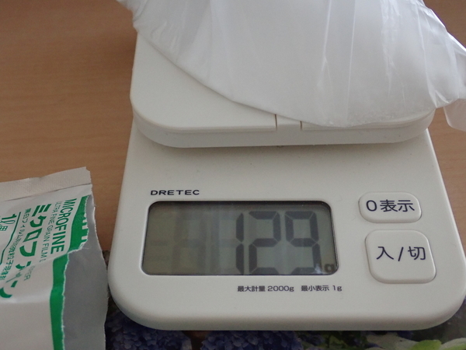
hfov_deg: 41.2
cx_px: 233
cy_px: 175
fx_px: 619
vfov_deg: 31.5
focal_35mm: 46
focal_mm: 8.41
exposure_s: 1/100
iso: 800
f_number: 3.1
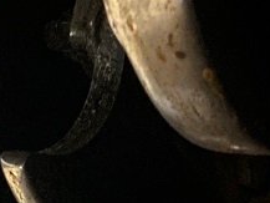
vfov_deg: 11.9
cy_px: 286
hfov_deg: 16.4
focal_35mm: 120
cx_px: 172
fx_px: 937
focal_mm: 4.25
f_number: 1.8
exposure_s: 1/4
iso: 500
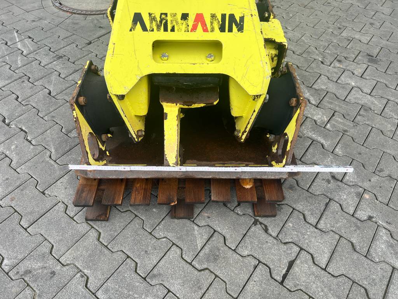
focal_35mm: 26
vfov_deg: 53.1
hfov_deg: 67.3
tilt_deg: -49.6
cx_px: 199
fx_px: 299
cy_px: 150
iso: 50
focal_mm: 5.7
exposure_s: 1/1669
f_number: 1.5
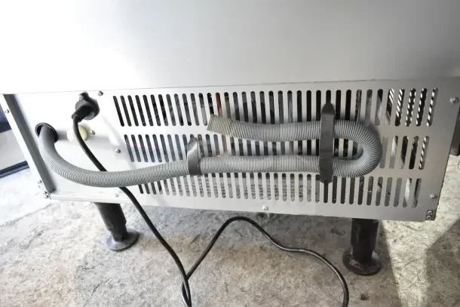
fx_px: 345
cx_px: 230
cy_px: 154
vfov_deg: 48.0
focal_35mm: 27
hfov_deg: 67.4
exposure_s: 1/30
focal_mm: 18
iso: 1100
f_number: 3.5
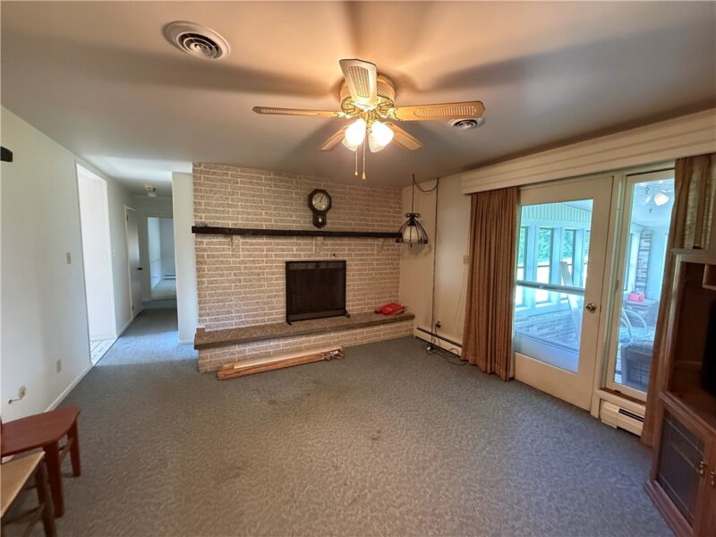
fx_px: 290
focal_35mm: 14
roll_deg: -1.3
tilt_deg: -4.8
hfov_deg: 102.1
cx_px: 358
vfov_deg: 85.7
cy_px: 268
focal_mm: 2.22
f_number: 2.2
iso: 640
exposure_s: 1/60
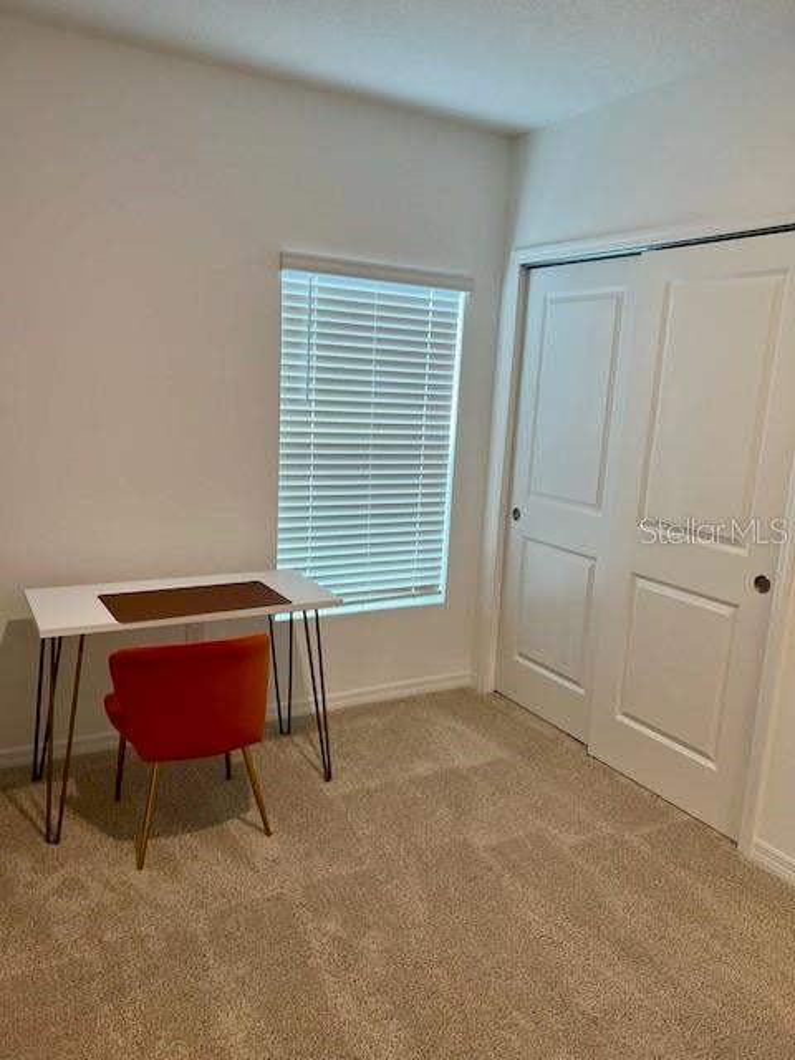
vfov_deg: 67.3
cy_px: 530
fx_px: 796
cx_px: 398
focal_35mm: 26
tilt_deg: -12.0
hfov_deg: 53.1
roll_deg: -5.1
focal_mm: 5.7
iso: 64
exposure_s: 1/60
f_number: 1.5
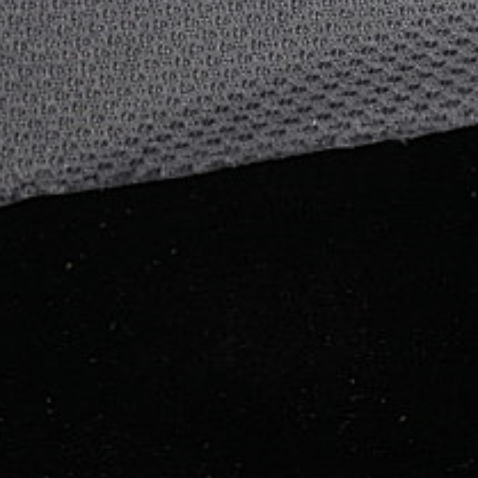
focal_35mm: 330
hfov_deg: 5.3
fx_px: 5155
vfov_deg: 5.3
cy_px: -238
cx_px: 236
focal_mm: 50
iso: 160
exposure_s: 1/80
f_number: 7.1
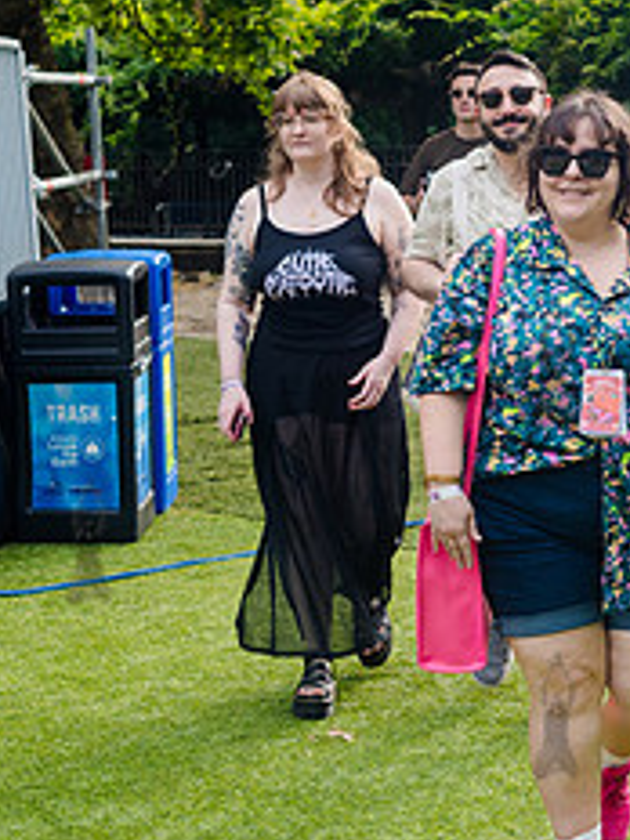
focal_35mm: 84
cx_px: 554
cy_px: 364
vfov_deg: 23.3
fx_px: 2038
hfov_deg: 17.3
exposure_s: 1/1000
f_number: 3.5
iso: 400
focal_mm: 35
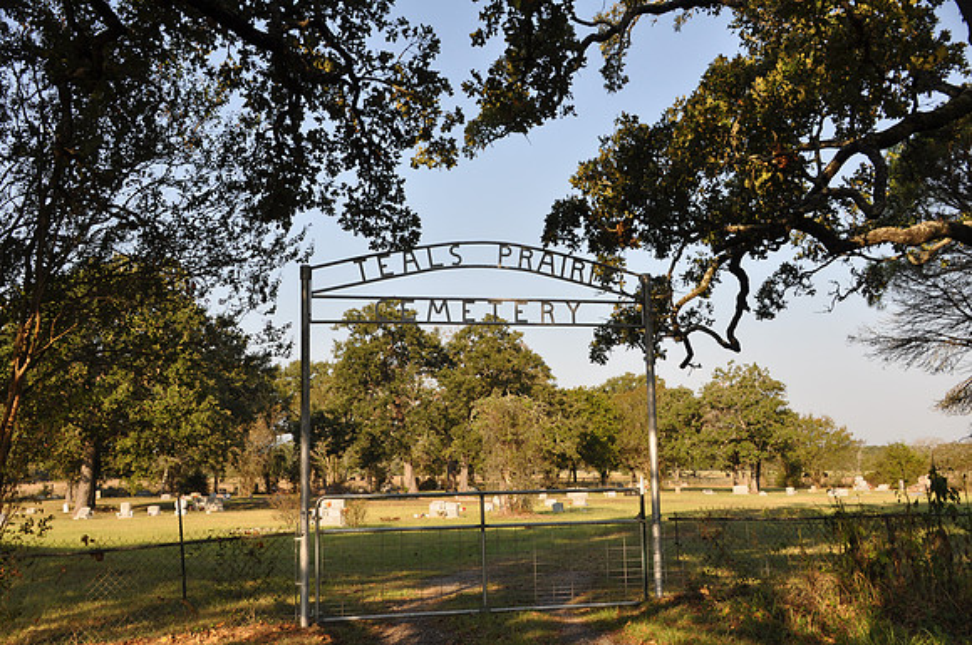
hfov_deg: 49.6
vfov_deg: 34.1
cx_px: 486
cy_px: 322
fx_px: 1052
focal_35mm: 39
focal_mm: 26
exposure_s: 1/200
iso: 200
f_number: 7.1
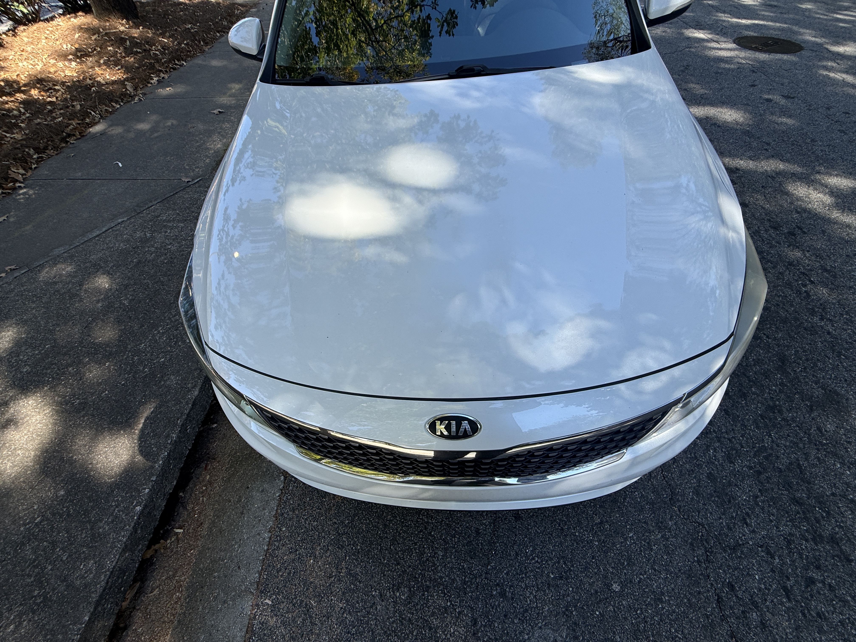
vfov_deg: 85.7
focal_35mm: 14
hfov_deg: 102.1
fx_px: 346
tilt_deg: -49.9
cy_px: 321
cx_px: 428
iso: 50
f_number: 2.2
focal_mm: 2.22
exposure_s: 1/564
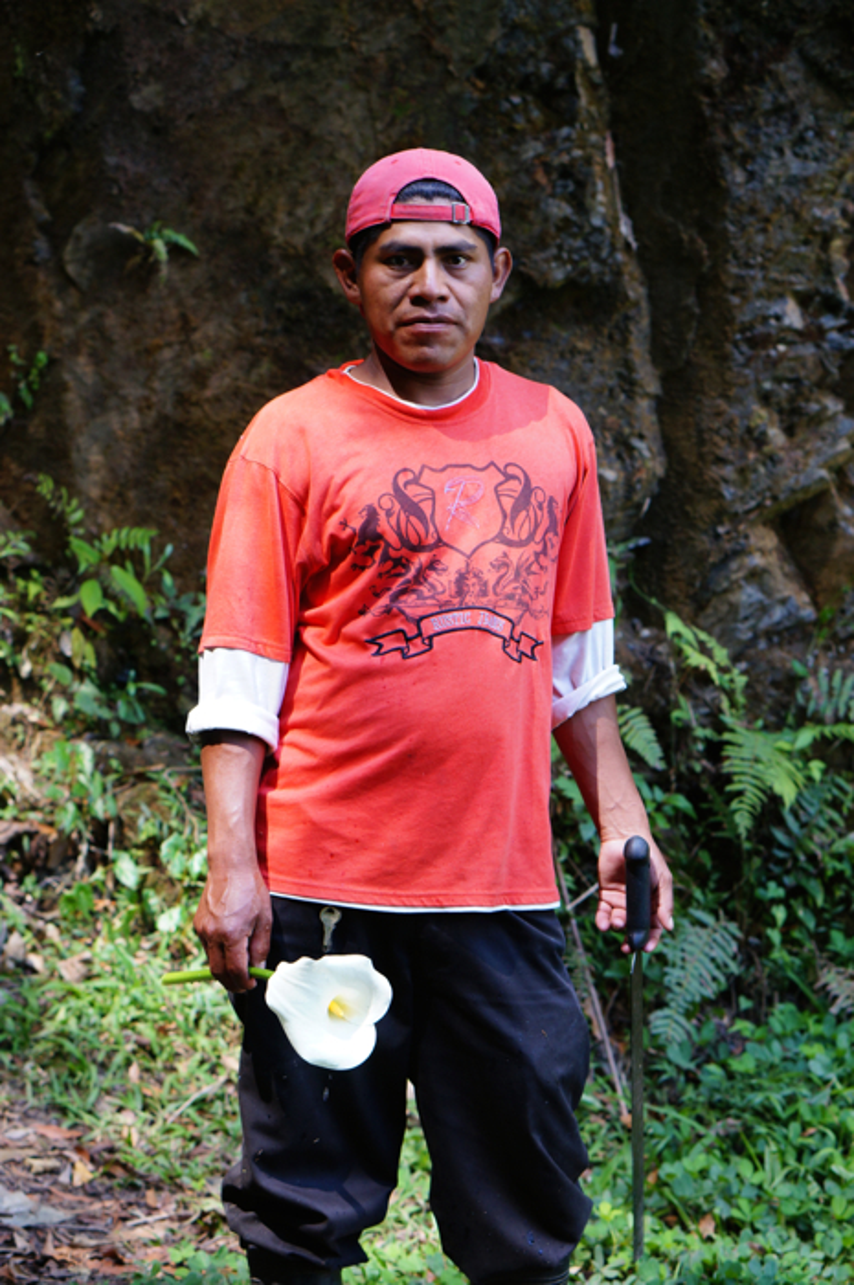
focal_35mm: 75
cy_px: 642
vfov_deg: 27.0
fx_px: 2675
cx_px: 427
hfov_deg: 18.1
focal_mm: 50
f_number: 4
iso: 400
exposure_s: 1/80
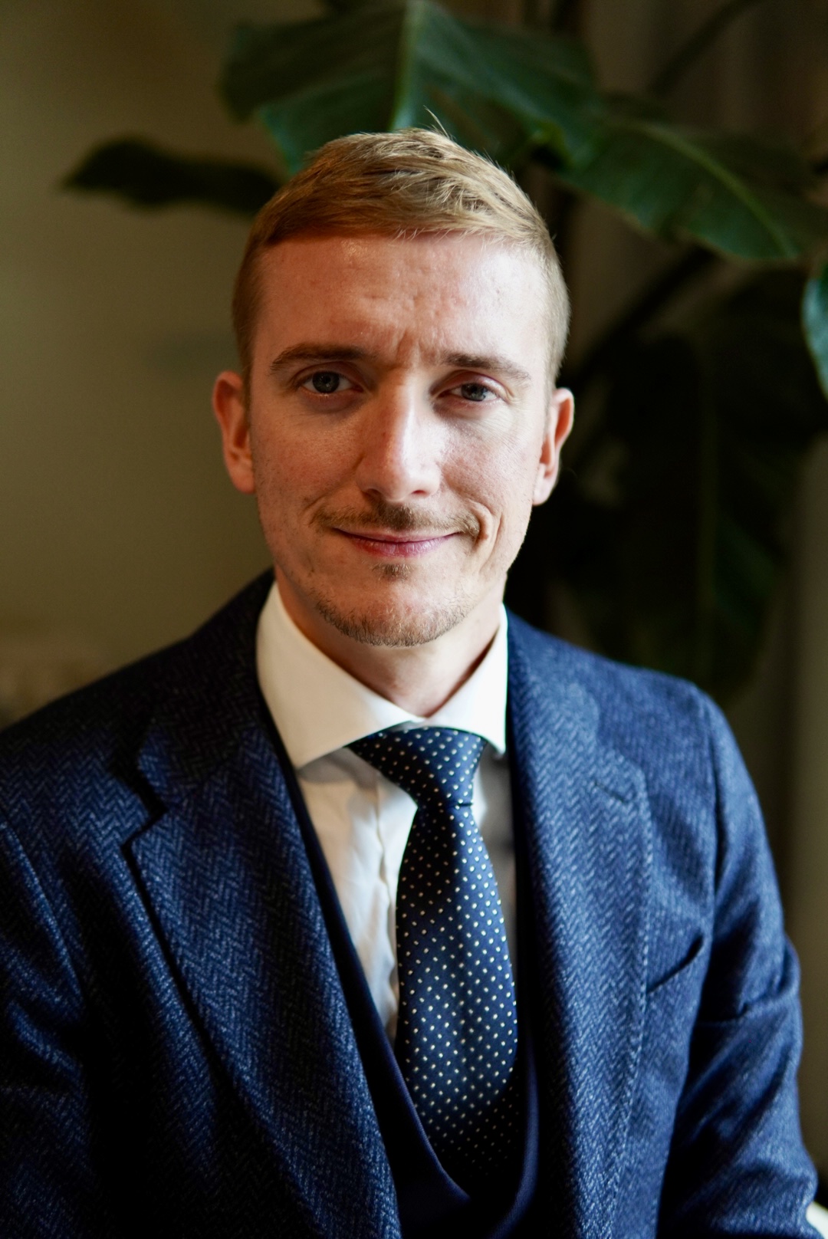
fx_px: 1550
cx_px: 414
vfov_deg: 43.6
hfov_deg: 29.9
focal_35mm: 45
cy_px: 620
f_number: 1.4
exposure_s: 1/500
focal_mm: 30
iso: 640
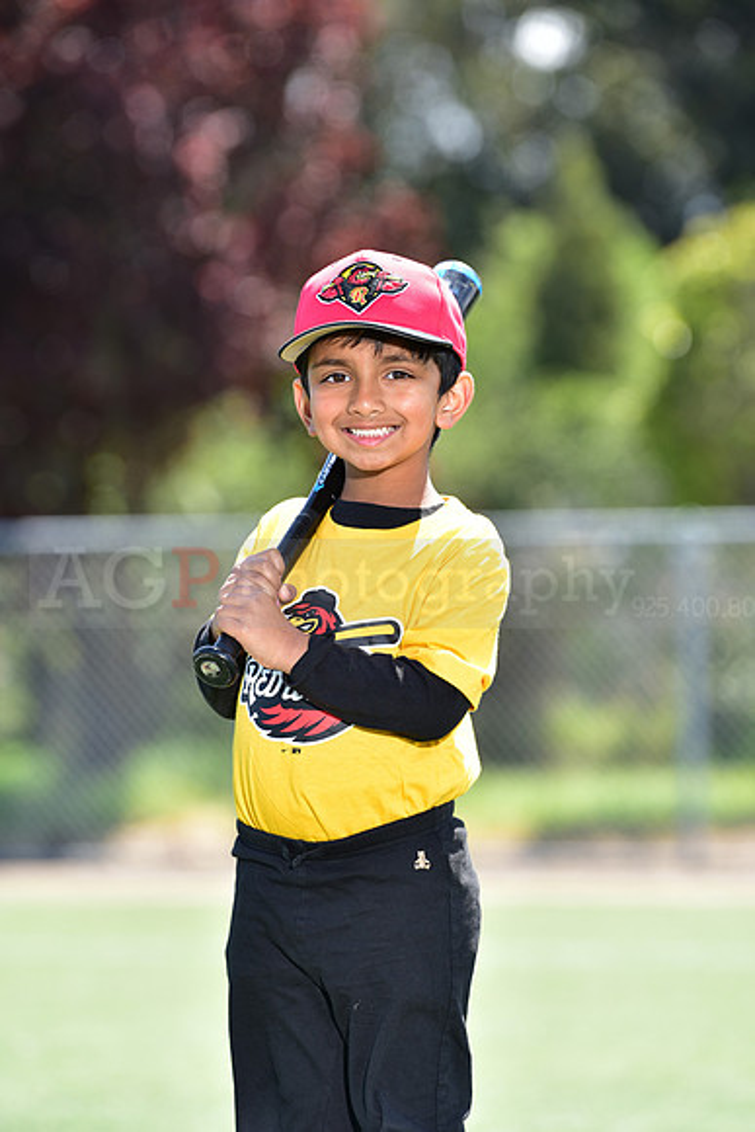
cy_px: 566
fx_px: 6287
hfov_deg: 6.9
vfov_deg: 10.3
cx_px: 378
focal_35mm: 200
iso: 80
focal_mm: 200
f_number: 4.5
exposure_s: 1/200
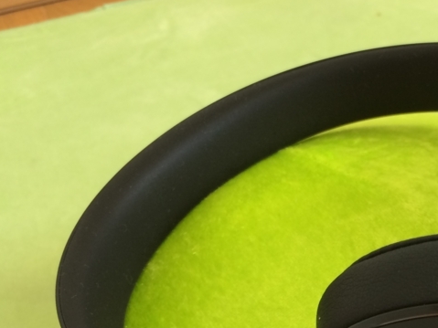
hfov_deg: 28.9
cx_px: 454
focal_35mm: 62
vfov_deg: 23.0
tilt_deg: -44.4
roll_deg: +3.9
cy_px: 298
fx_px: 784
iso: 32
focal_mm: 4.15
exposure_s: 1/40
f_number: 2.2
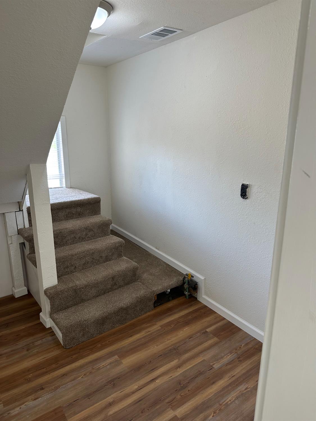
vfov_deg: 71.6
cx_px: 158
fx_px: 292
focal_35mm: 24
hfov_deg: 56.8
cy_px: 210
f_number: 1.78
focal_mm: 6.86
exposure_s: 1/120
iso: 125
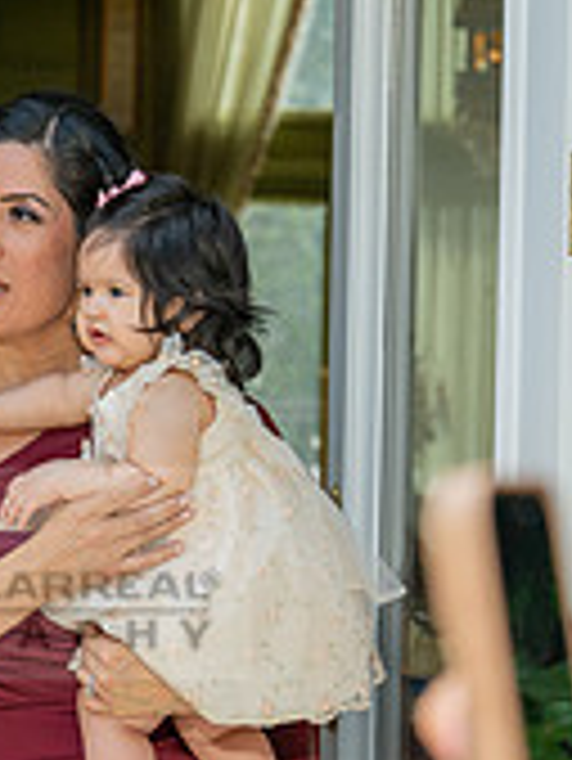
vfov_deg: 8.6
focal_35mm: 231
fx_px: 5083
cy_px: 573
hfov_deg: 6.4
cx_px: -131
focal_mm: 70
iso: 200
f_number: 5
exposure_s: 1/200
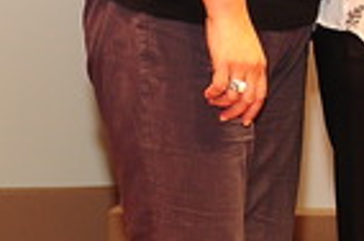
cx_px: 751
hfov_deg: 8.1
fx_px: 2441
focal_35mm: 242
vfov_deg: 5.6
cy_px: -33
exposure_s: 1/125
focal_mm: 26
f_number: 2.8
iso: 320
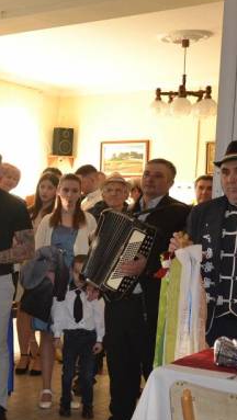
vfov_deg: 35.4
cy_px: 242
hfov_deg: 17.1
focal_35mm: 59
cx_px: -177
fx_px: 658
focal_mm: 18
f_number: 3.5
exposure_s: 1/60
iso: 900
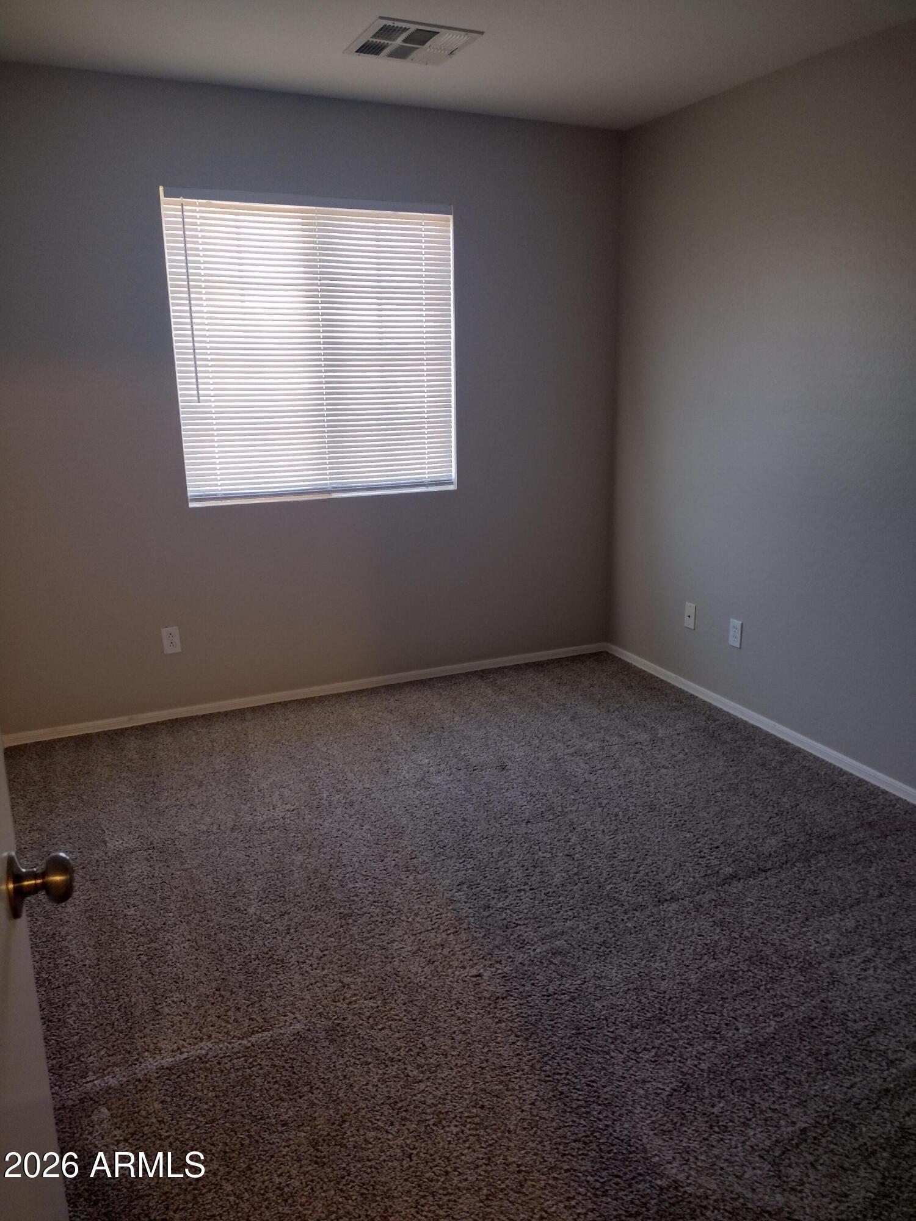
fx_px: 953
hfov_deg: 51.4
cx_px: 458
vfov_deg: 65.3
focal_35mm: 27
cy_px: 610
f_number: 1.7
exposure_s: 1/60
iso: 221
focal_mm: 4.71
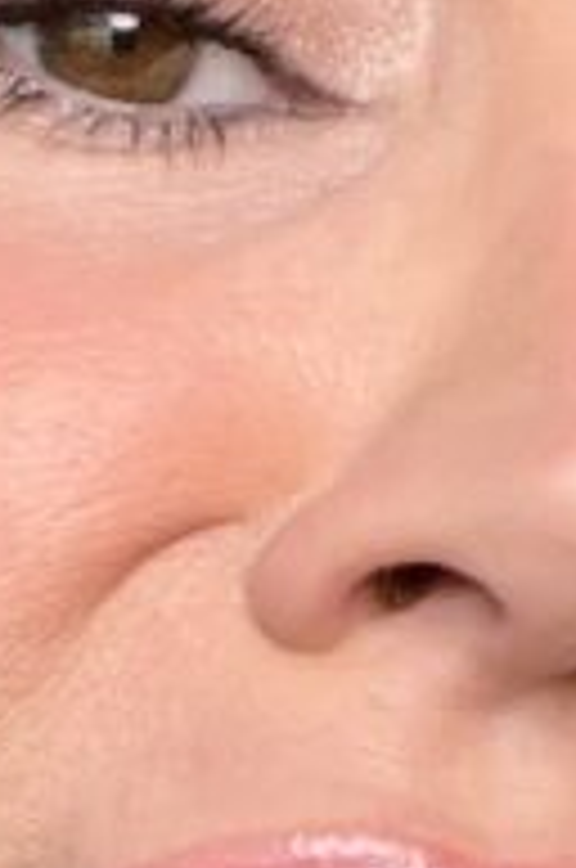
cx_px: 227
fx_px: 3998
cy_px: 1324
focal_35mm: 166
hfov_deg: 8.2
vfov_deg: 11.8
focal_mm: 2.71
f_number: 2.2
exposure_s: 1/121
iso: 50
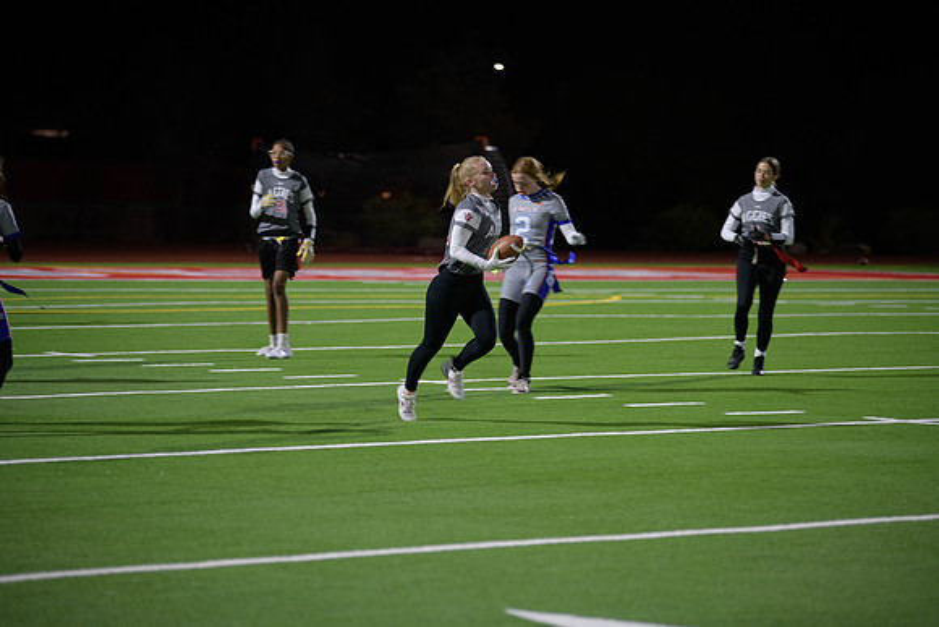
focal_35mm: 140
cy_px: 314
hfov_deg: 14.7
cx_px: 470
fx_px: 3652
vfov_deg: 9.8
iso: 800
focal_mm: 140
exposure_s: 1/200
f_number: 2.8
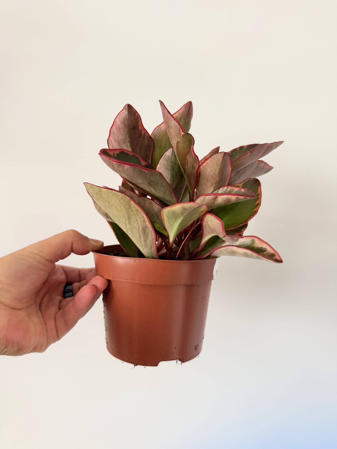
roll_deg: -0.1
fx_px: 312
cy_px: 224
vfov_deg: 71.6
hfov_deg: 56.8
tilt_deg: -7.4
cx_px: 168
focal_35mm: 24
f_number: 1.78
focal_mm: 6.76
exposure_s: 1/40
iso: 250
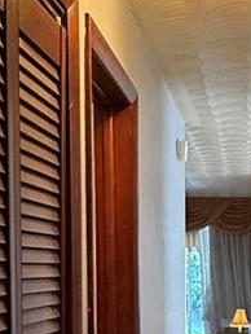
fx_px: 627
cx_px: 229
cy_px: 317
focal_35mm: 65
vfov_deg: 28.3
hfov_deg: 22.1
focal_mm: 2.22
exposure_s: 1/60
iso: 500
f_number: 2.2
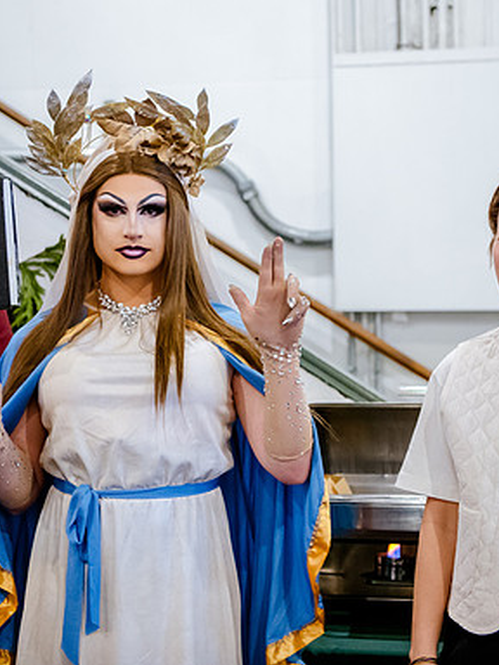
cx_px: 265
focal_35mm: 88
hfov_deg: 16.8
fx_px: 1691
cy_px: 262
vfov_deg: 22.2
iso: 5000
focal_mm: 50
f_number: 2.8
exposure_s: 1/50
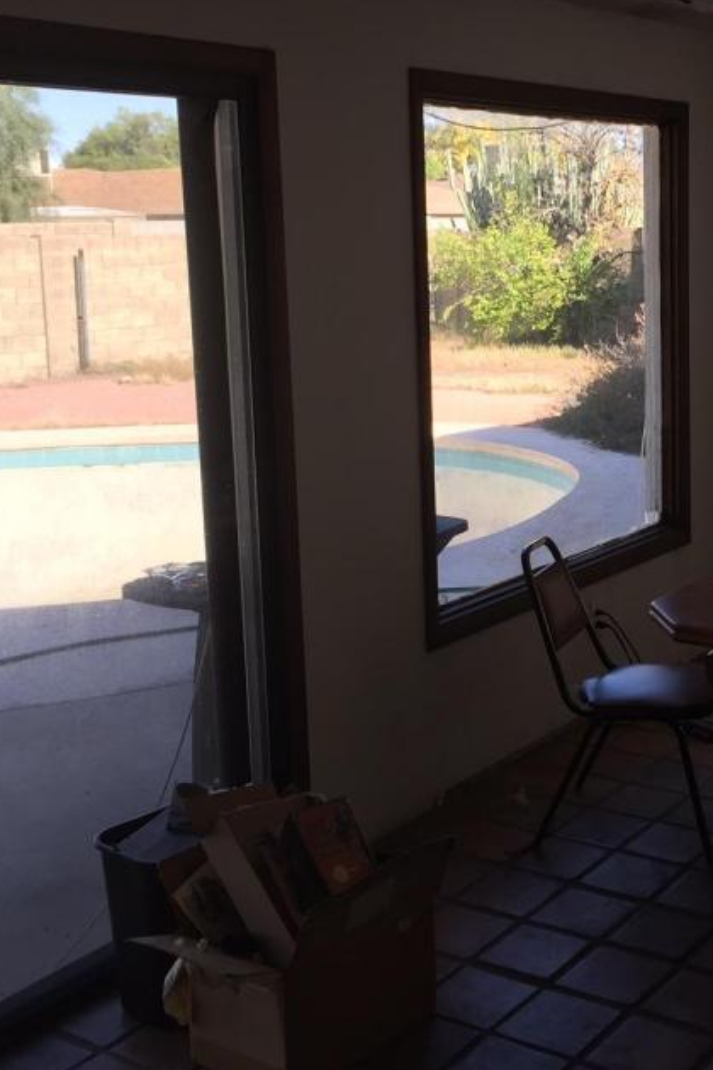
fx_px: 1456
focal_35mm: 49
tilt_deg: -7.8
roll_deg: +0.7
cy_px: 479
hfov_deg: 27.0
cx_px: 572
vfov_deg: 40.3
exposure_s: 1/262
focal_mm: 4.15
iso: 32
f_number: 2.2
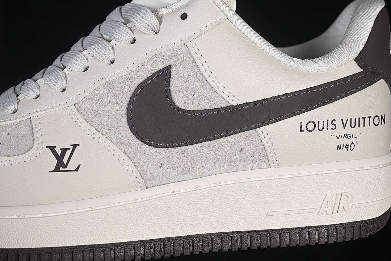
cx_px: 196
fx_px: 815
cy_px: 130
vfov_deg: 18.2
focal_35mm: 75
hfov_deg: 27.0
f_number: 7.1
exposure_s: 1/80
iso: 160
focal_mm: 50
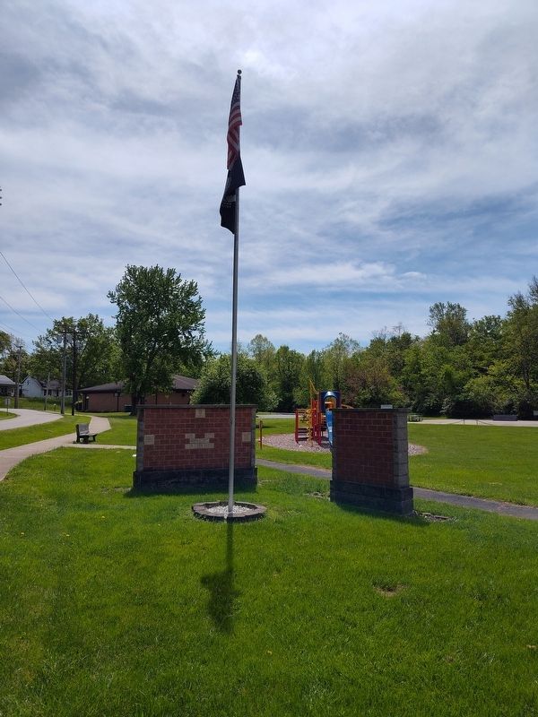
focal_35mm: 23
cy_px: 358
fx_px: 477
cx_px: 269
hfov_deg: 58.9
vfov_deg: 73.9
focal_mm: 5.56
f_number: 1.8
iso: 100
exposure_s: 1/3450
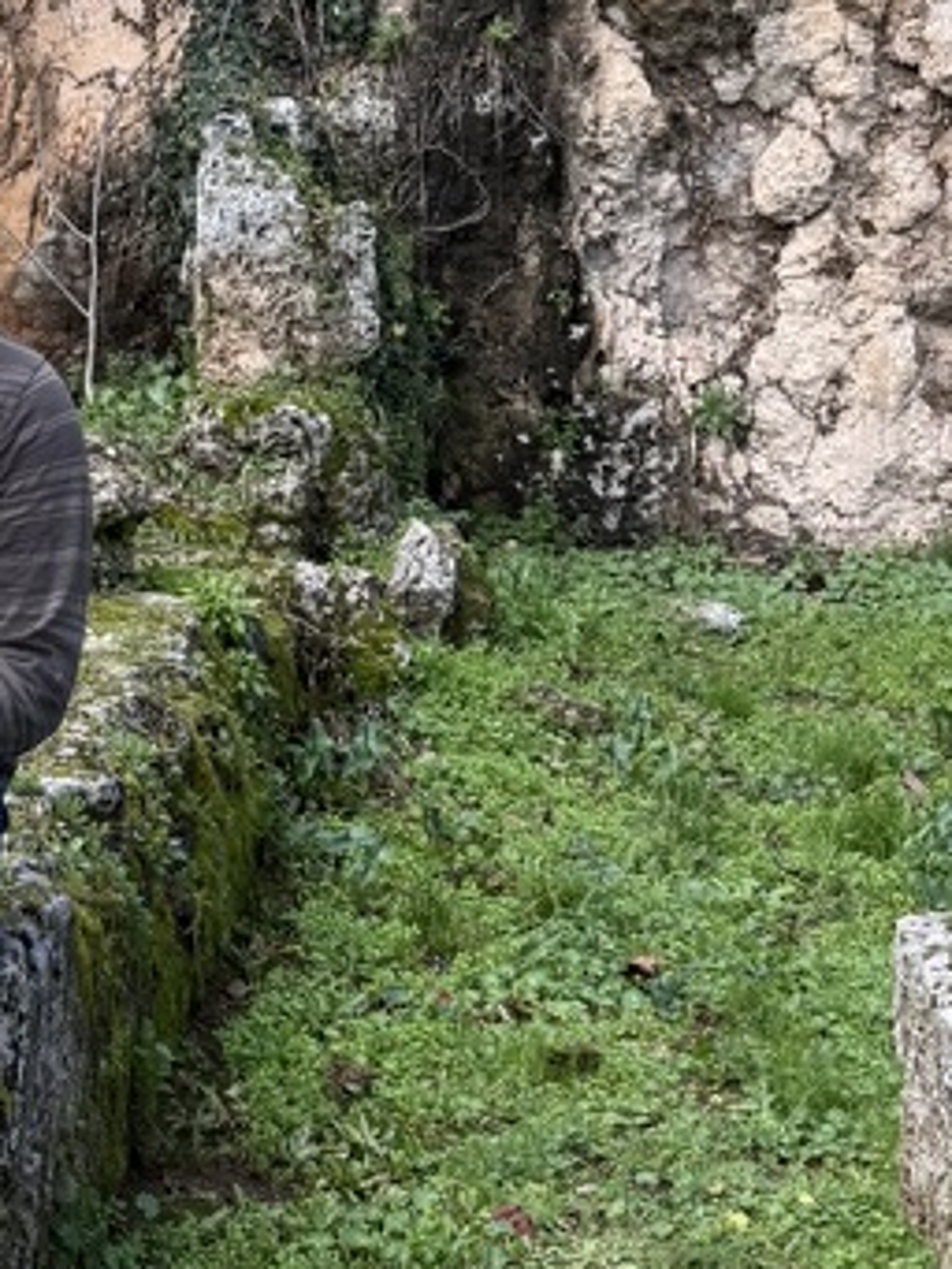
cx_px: -134
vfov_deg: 26.7
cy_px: 313
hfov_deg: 19.5
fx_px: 2639
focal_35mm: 72
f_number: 1.78
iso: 80
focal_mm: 6.76
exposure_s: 1/654
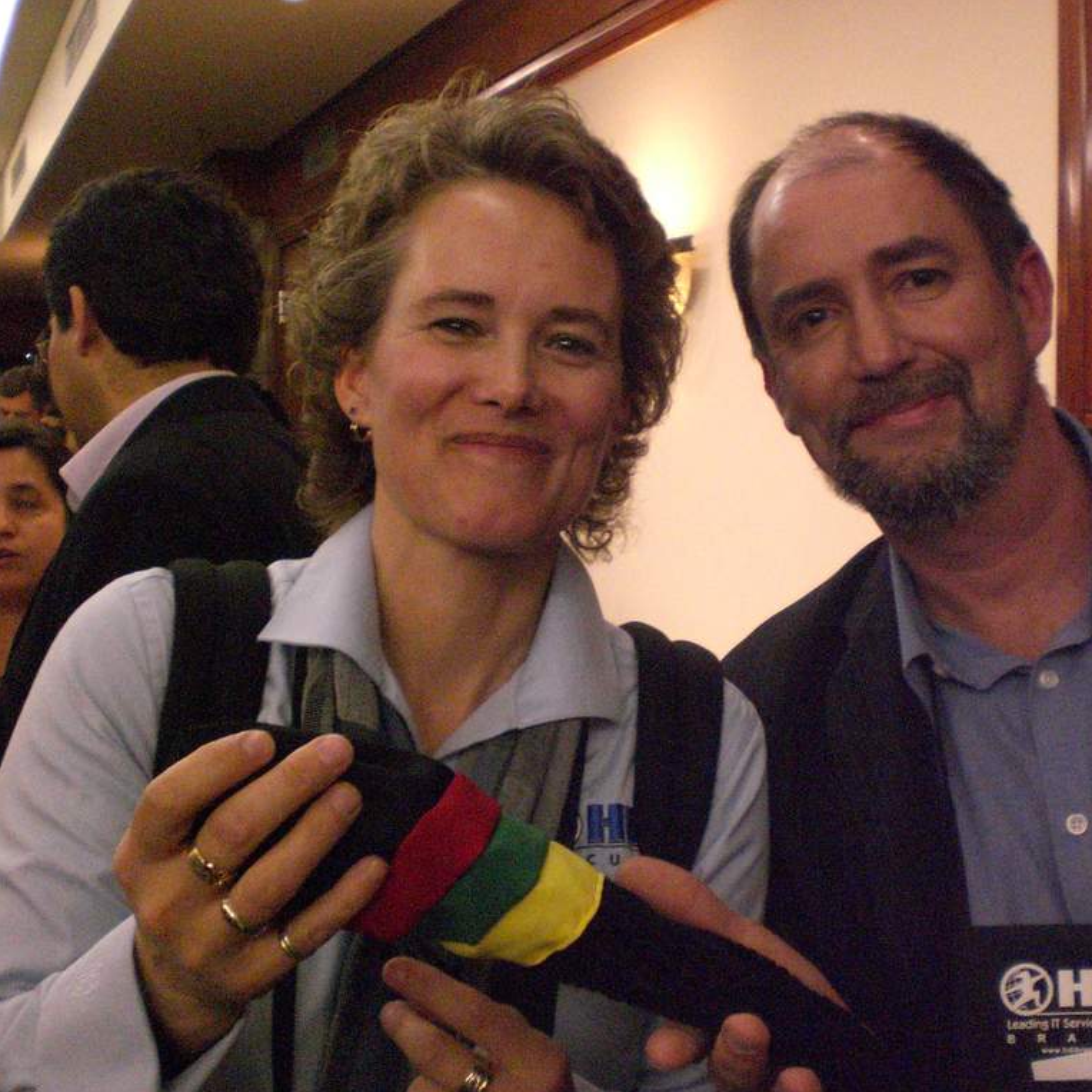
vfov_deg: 37.6
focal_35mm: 45
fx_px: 1606
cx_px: 683
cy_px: 546
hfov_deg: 37.3
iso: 800
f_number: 3.1
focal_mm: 6.3
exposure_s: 1/40
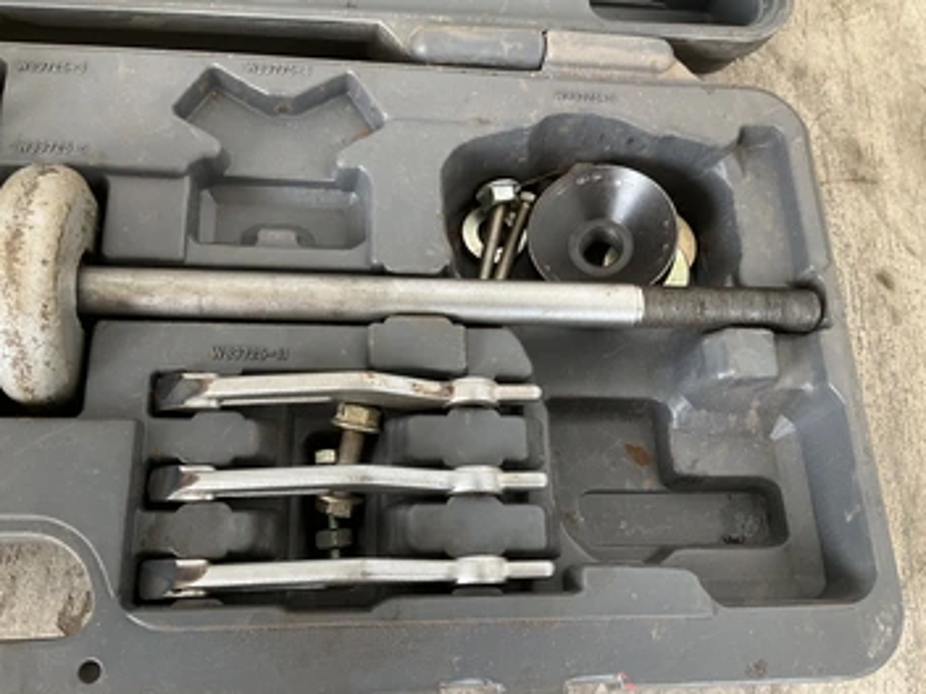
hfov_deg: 55.3
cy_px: 352
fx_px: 883
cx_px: 455
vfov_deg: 42.9
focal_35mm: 33
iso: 50
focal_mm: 3
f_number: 1.8
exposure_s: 1/122
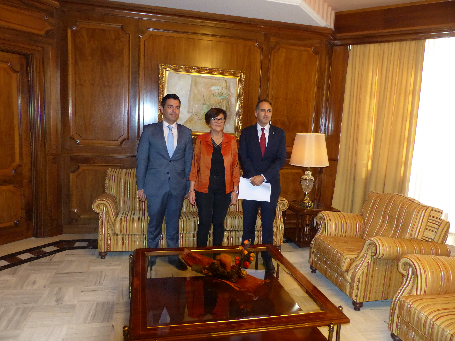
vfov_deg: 54.9
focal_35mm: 25
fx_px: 329
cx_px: 228
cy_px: 170
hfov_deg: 69.4
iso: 400
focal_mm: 4.5
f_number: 2.8
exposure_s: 1/60
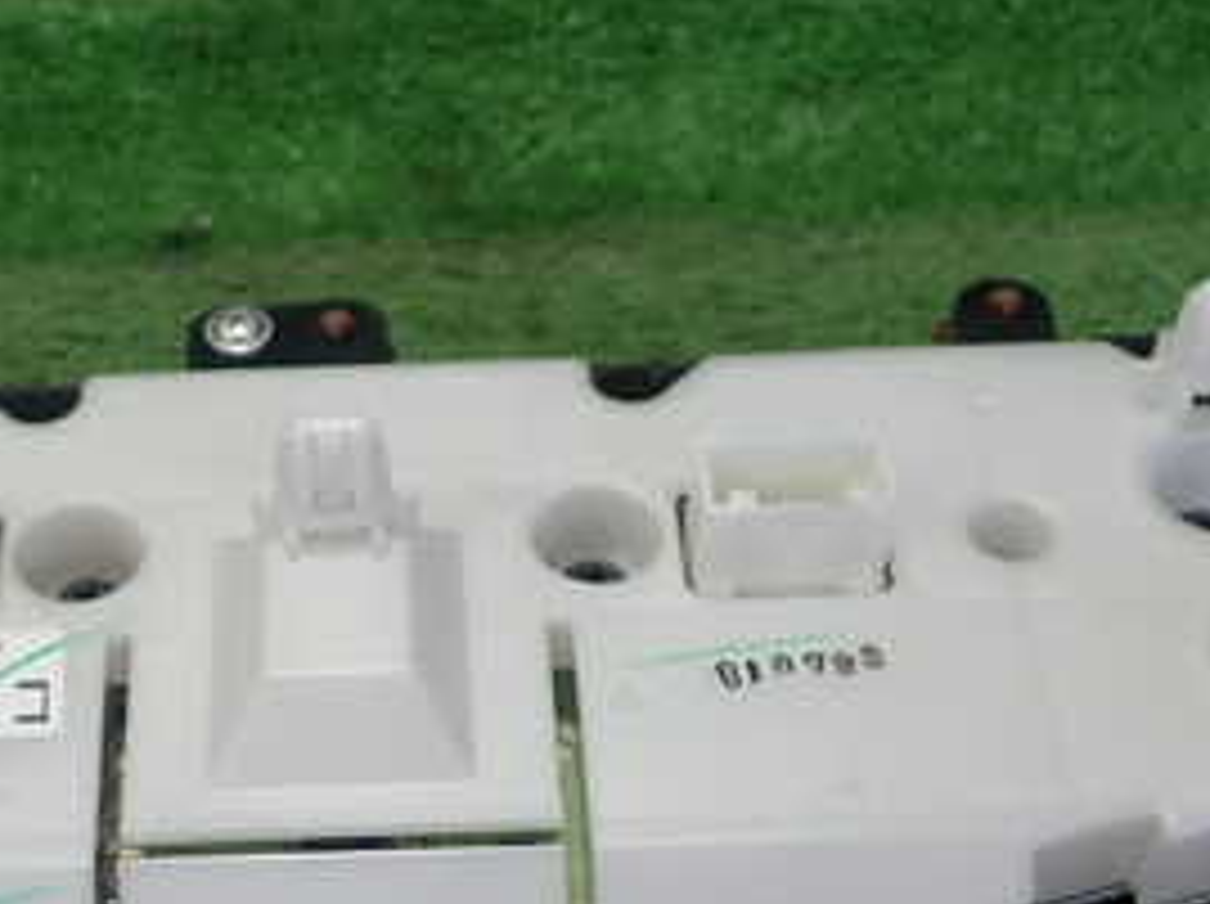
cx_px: 337
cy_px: 783
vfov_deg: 21.5
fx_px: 2339
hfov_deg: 28.7
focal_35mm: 67
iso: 125
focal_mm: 5.5
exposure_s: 1/125
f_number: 2.3
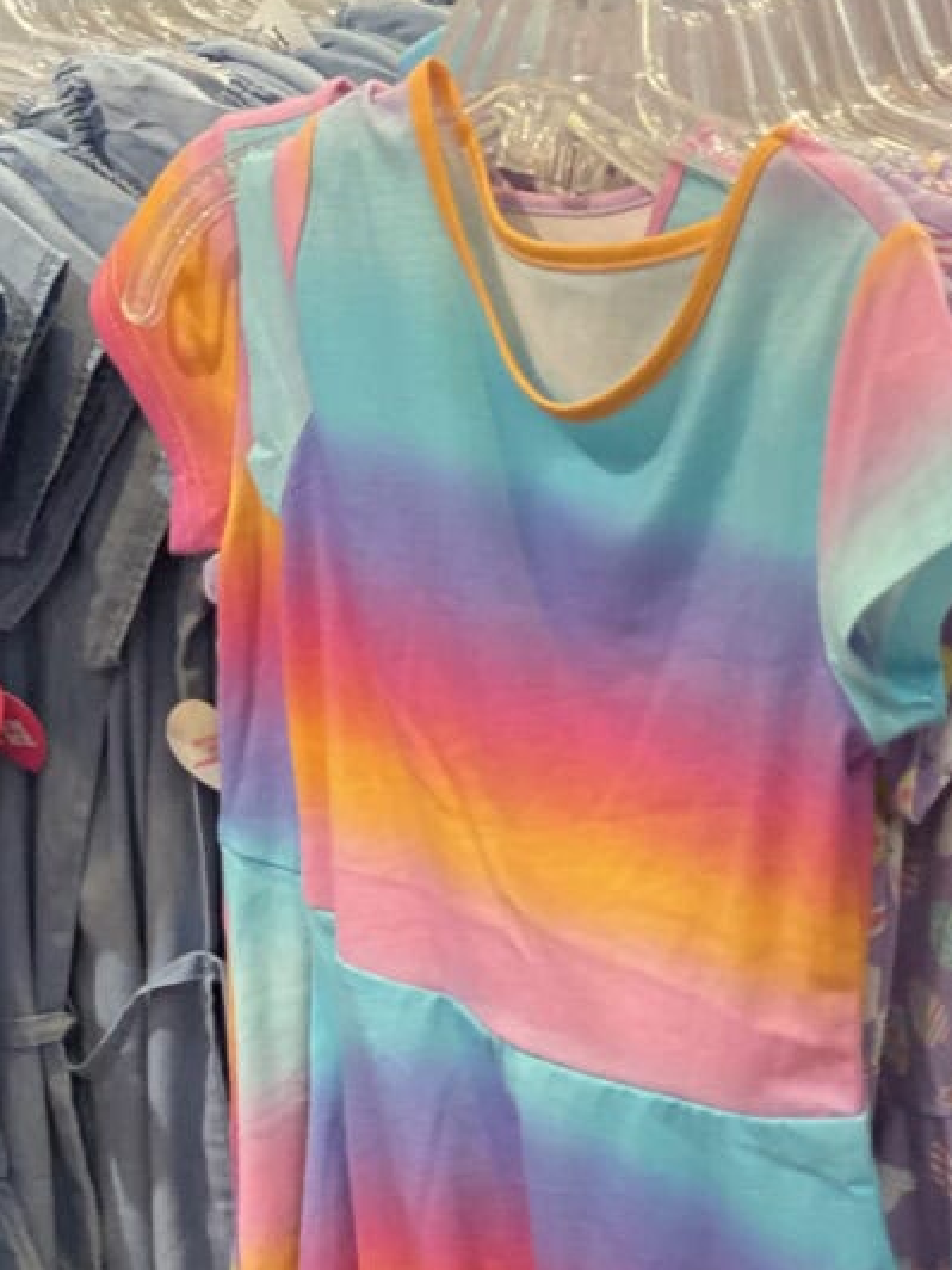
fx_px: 3667
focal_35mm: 100
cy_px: 1158
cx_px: 682
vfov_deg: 19.3
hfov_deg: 14.7
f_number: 2
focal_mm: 6
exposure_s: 1/120
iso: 200
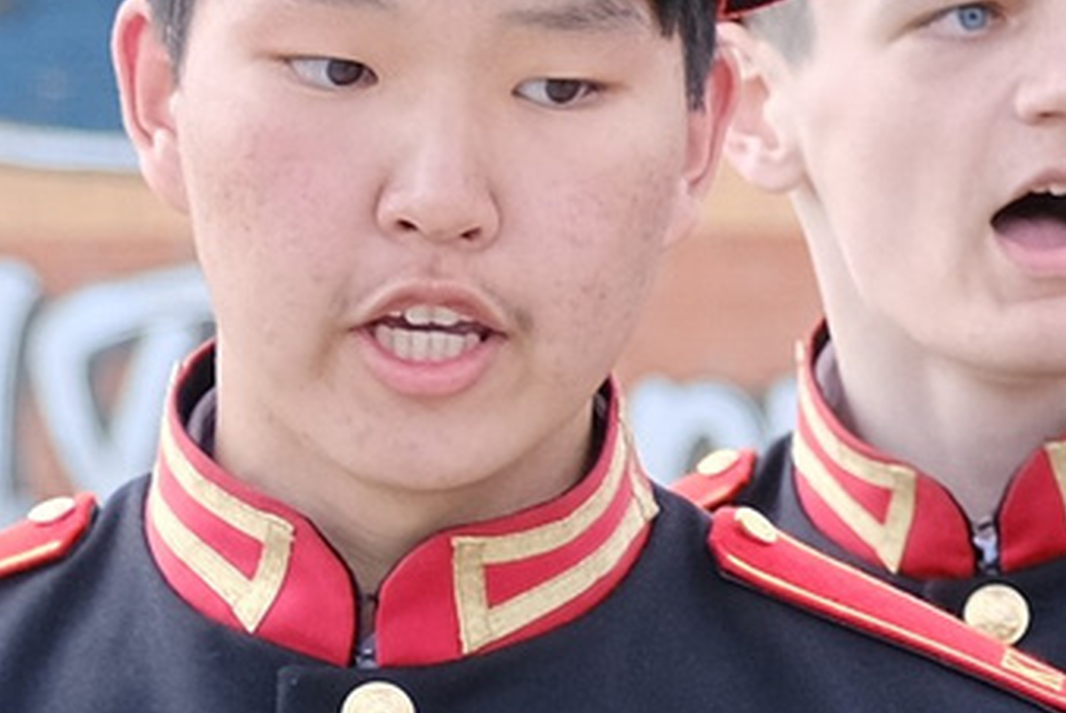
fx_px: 18611
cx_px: 2772
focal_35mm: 628
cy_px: 1229
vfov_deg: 2.2
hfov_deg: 3.2
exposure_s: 1/400
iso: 320
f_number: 4
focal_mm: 55
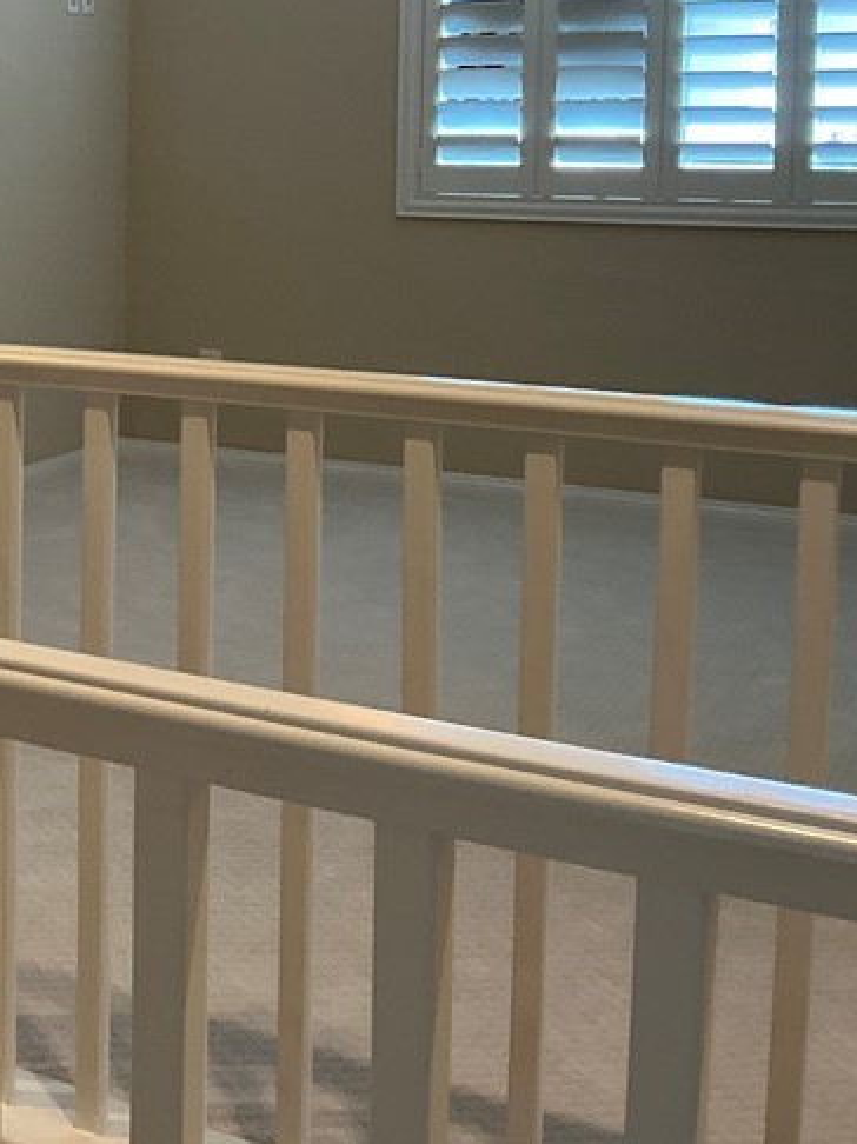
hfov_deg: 22.4
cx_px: -226
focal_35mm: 59
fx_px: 1949
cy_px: 280
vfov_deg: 32.1
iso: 125
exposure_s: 1/60
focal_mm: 3
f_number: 1.8
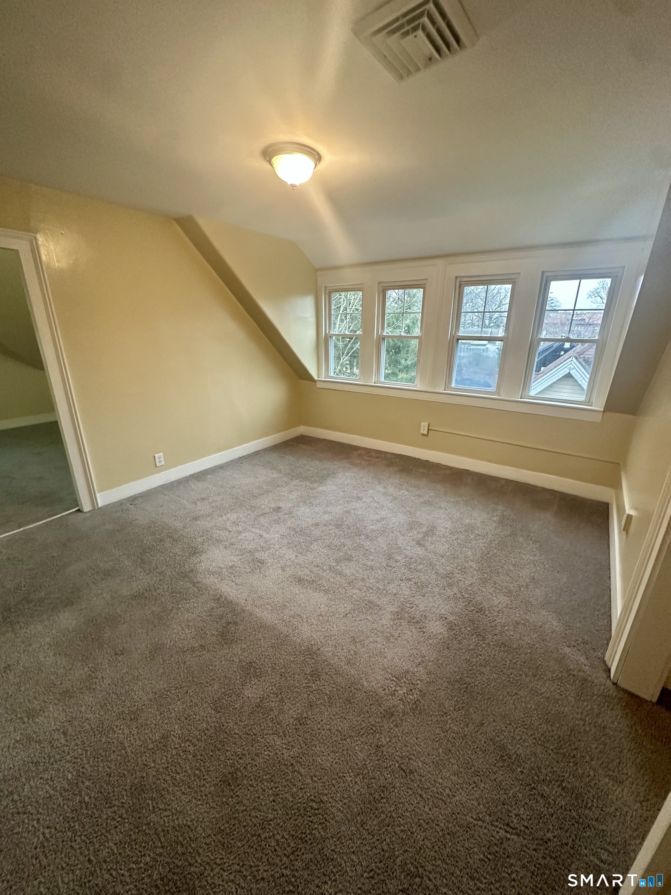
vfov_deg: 102.1
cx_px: 336
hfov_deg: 85.7
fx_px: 362
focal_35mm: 14
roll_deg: -1.2
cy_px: 448
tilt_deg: -18.7
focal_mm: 2.22
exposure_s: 1/60
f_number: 2.2
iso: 400
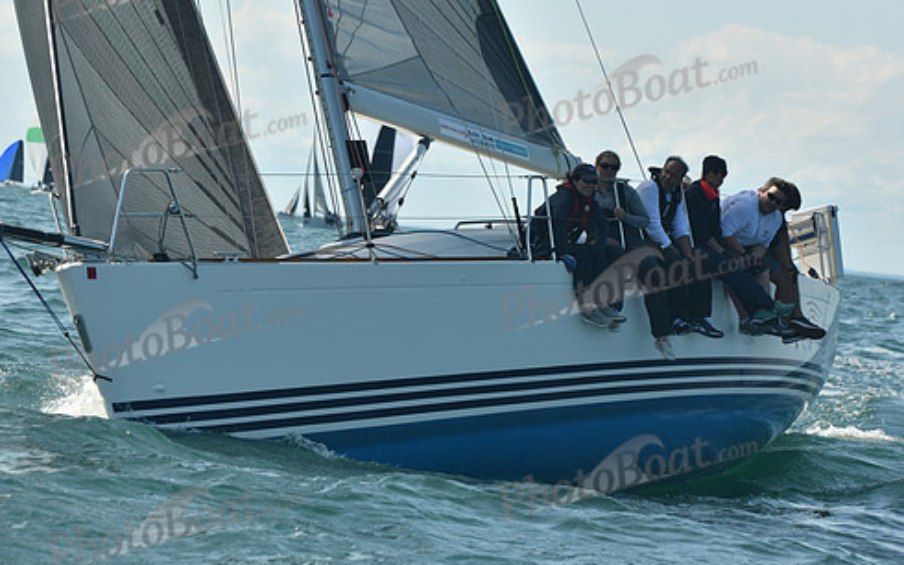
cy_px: 215
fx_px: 4015
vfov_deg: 8.0
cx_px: 404
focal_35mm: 163
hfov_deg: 12.8
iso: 320
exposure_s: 1/640
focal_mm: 135
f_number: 7.1
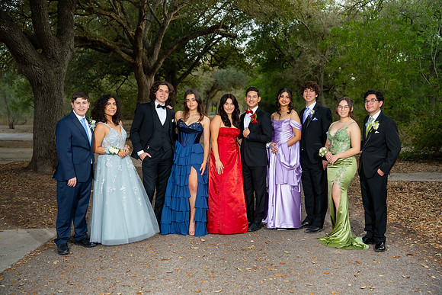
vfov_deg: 32.6
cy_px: 148
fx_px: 503
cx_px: 221
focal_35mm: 41
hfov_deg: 47.4
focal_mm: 41
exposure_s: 1/200
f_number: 3.2
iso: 250
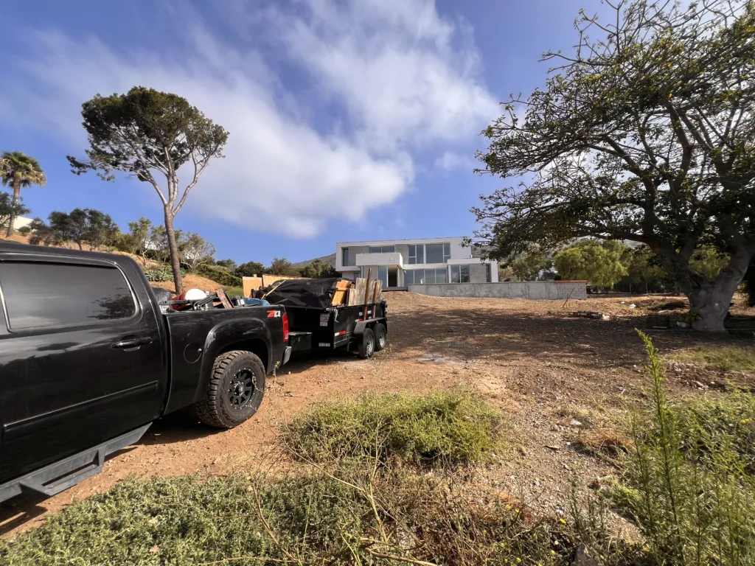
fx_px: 284
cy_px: 283
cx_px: 378
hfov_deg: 106.2
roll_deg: +0.4
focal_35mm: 13
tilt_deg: +6.3
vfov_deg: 89.9
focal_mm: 1.57
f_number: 1.8
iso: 32
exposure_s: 1/1376
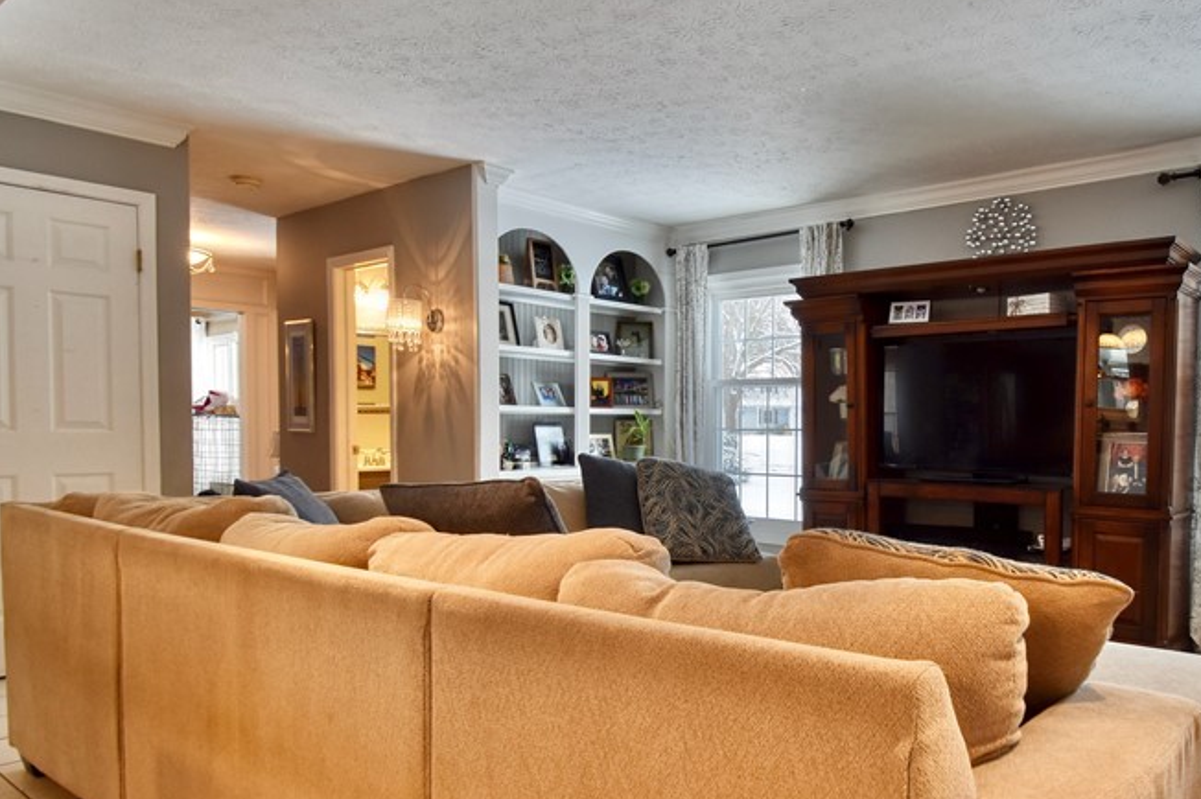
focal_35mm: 25
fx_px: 834
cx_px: 838
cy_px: 451
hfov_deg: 68.7
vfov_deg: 51.1
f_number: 7.1
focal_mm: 10
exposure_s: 1/250
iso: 400
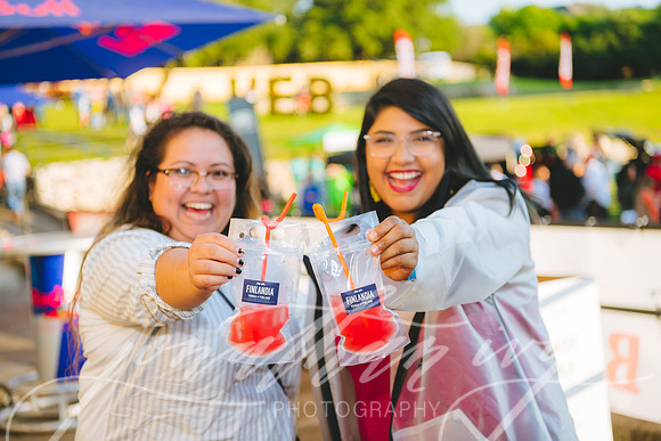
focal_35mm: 60
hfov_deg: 33.4
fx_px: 1102
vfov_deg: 22.6
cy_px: 220
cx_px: 330
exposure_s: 1/160
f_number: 3.5
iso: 64
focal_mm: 60
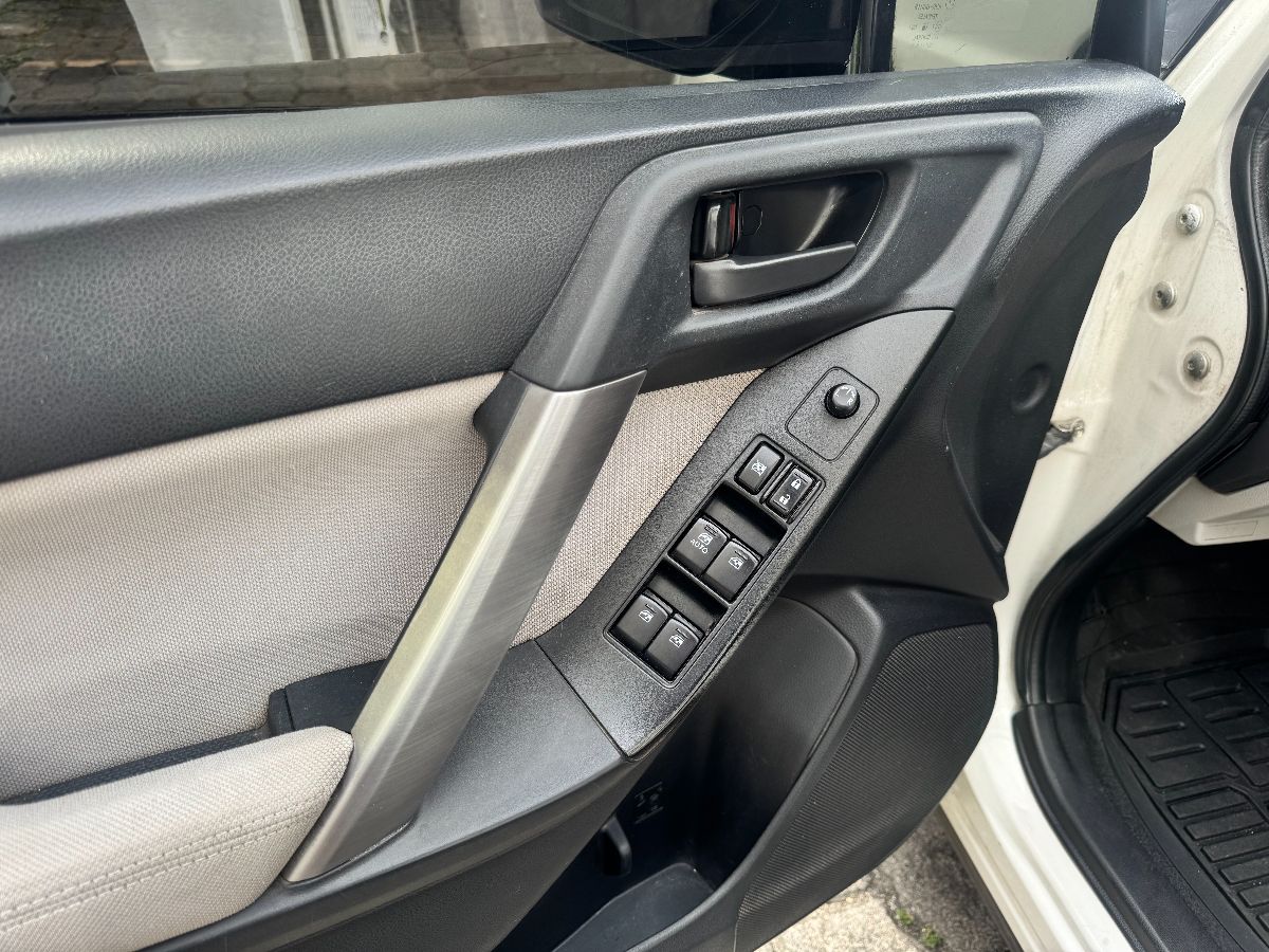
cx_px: 634
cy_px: 476
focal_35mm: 24
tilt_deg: -37.7
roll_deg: -2.7
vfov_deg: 56.8
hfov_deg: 71.6
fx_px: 880
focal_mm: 6.76
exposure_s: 1/404
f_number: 1.78
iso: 80
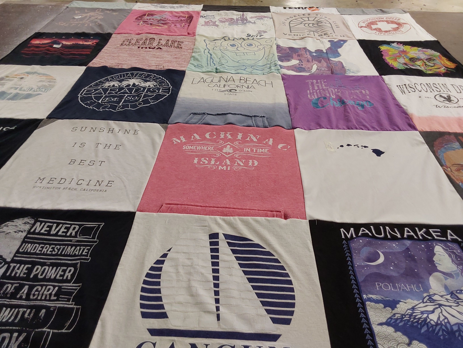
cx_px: 232
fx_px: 375
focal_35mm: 28
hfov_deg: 63.4
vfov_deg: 49.7
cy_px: 174
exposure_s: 1/60
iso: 80
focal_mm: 2.91
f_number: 1.9
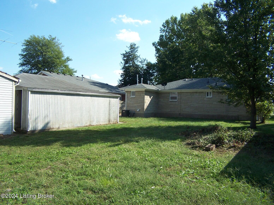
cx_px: 137
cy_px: 102
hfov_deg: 49.0
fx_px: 301
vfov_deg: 37.7
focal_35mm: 38
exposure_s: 1/750
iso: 80
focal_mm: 6.3
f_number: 2.8
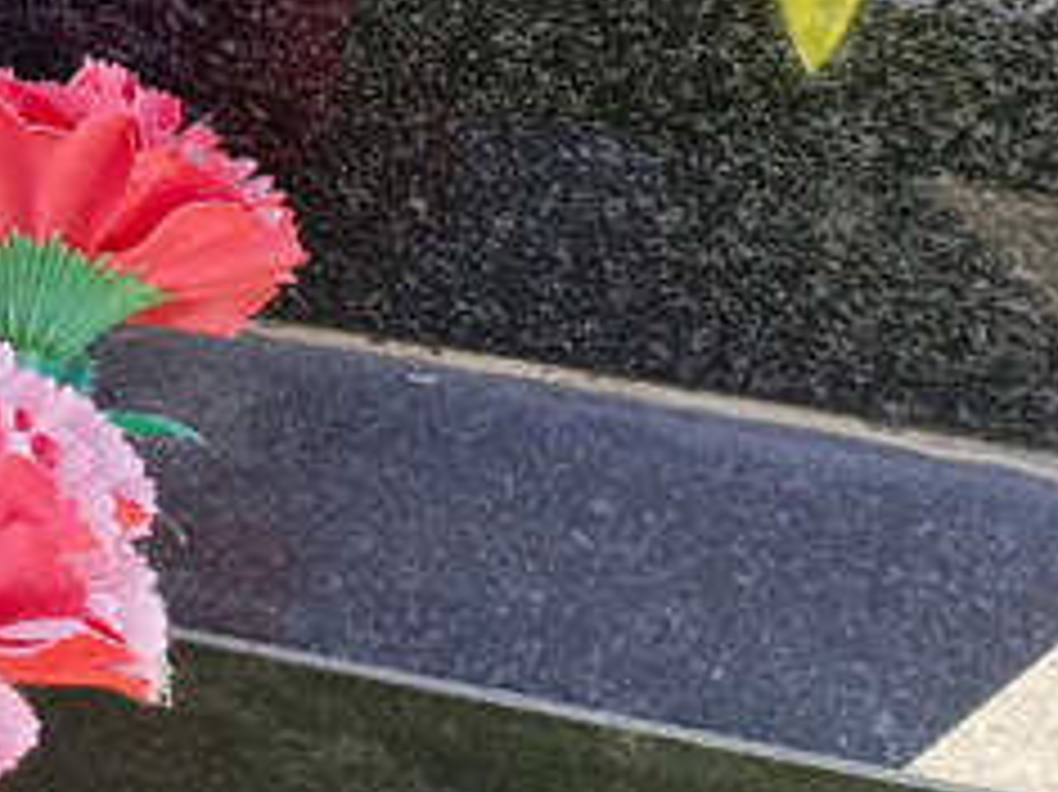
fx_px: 2597
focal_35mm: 85
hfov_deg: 22.7
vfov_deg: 15.5
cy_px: -526
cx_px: 198
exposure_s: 1/100
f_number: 1.69
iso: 140
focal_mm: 4.76
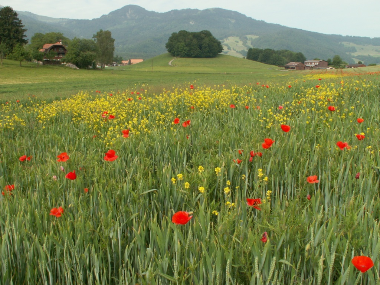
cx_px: 190
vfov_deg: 40.7
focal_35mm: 35
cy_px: 142
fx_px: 384
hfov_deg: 52.6
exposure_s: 1/160
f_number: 5.6
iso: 50
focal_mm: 5.86
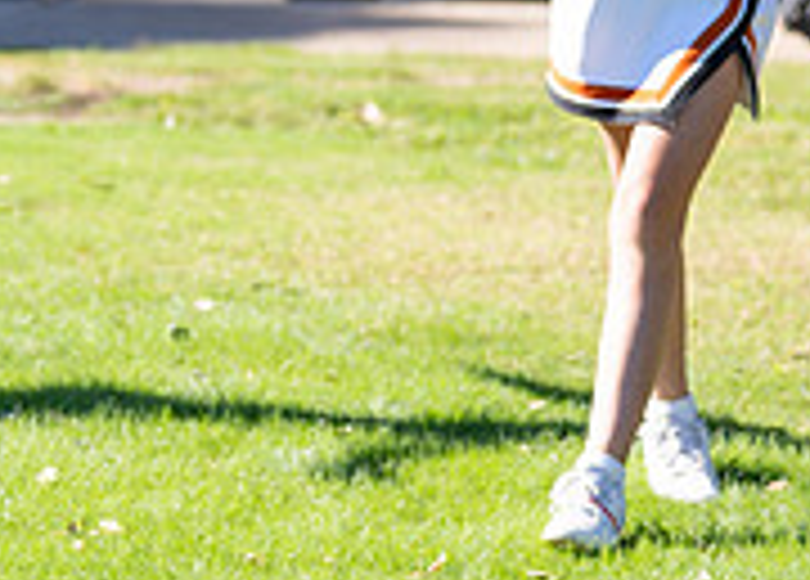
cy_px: -82
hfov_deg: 7.0
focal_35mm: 284
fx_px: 6541
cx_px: -272
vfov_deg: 5.1
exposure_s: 1/1600
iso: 200
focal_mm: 70
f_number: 2.8
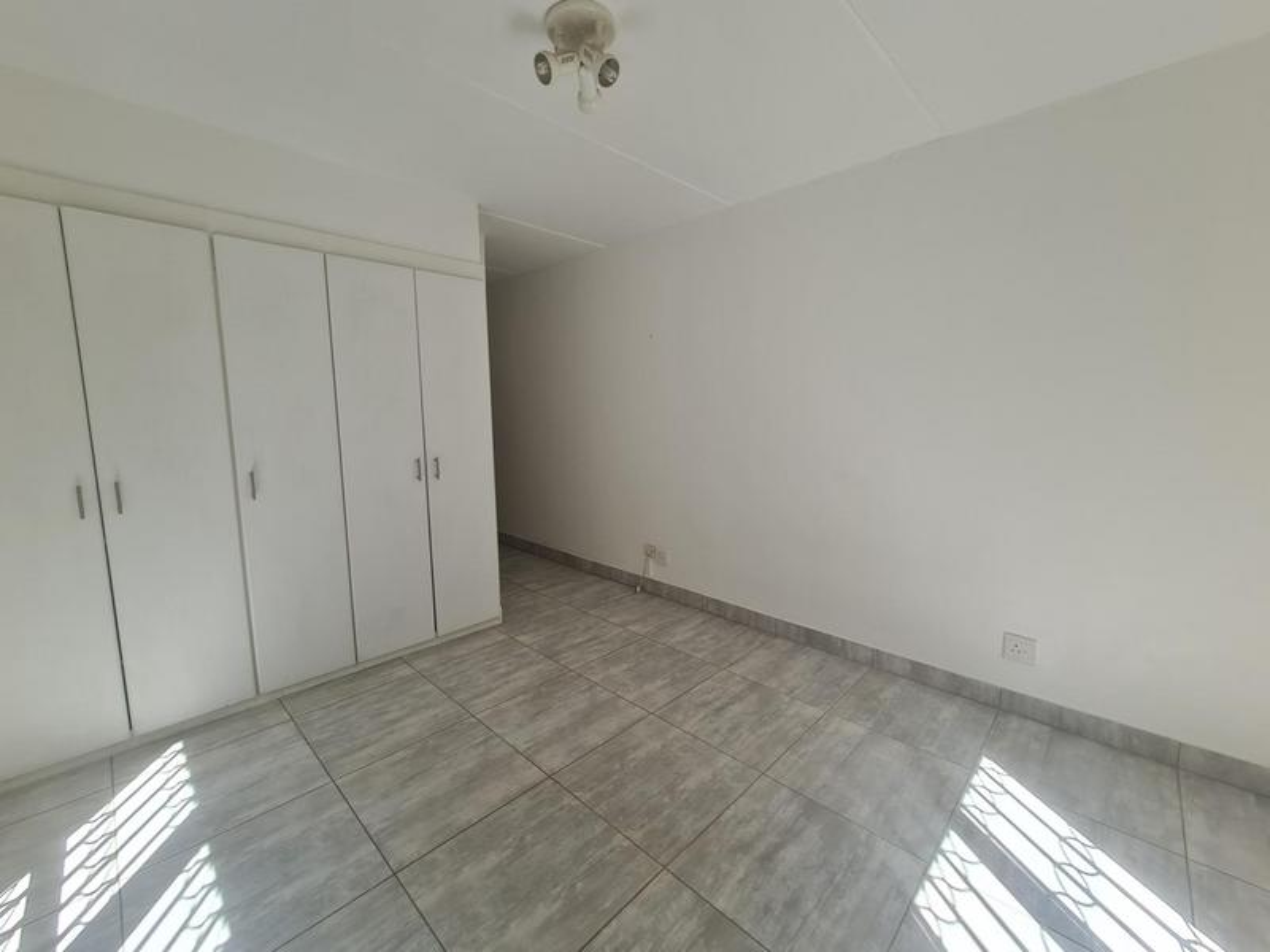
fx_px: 477
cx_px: 635
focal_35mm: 13
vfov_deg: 89.9
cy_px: 476
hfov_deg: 106.2
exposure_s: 1/181
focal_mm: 2.2
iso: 50
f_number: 2.2
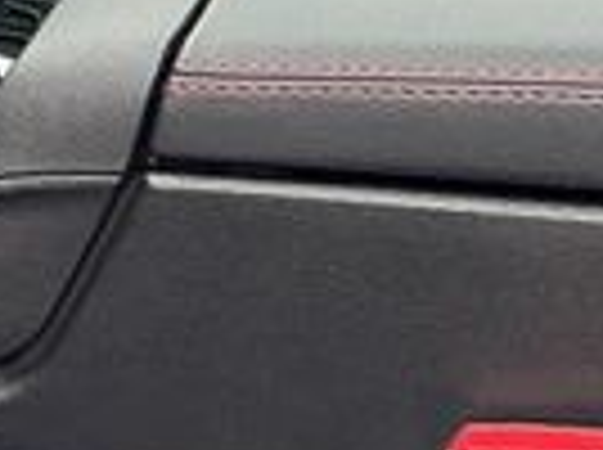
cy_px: -207
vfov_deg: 6.6
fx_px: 3860
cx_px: -1040
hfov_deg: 8.0
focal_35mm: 222
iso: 50
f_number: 1.8
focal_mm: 3
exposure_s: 1/120
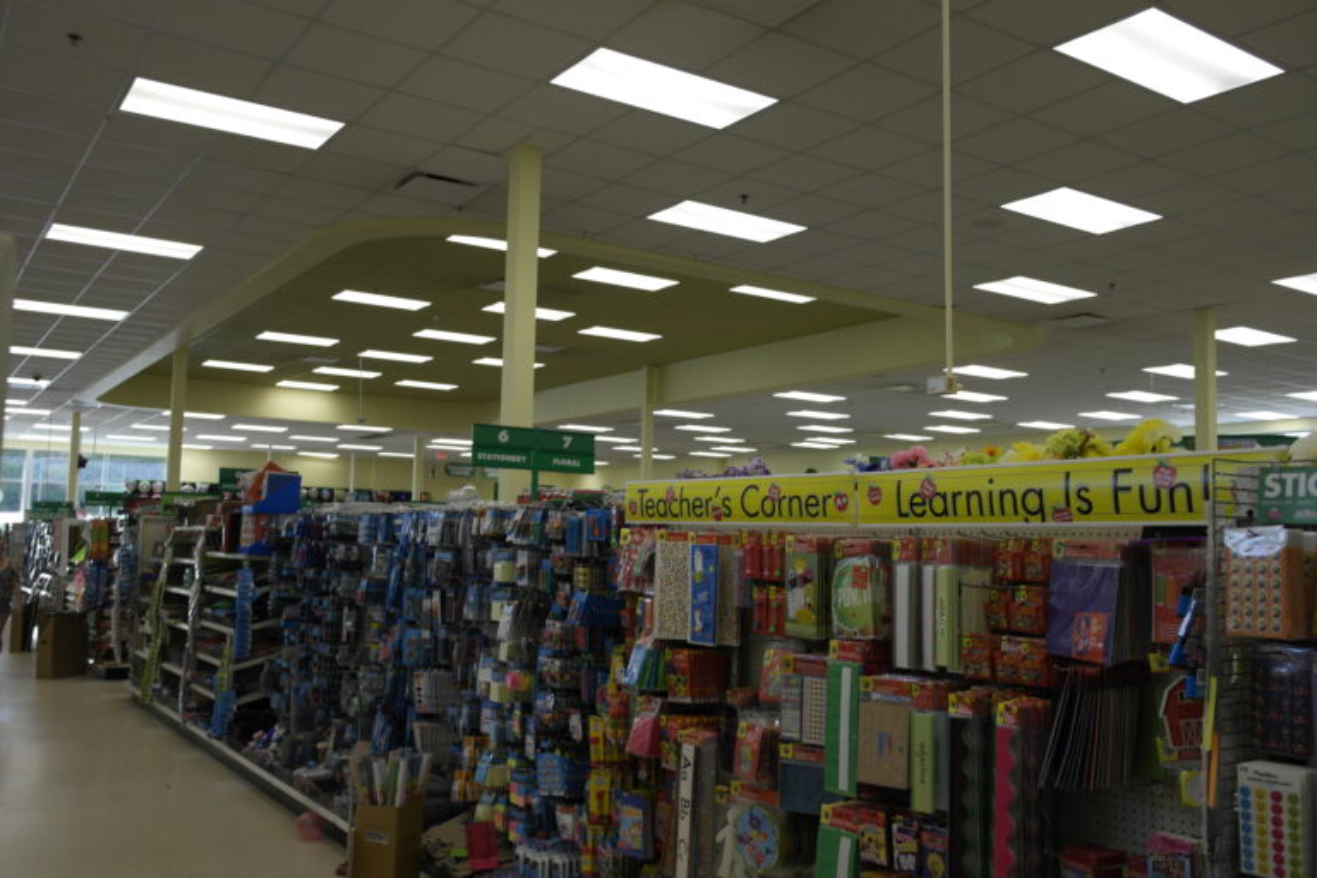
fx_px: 1097
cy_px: 439
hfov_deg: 61.9
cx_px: 658
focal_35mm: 30
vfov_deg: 43.6
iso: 200
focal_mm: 20
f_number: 3.5
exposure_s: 1/80
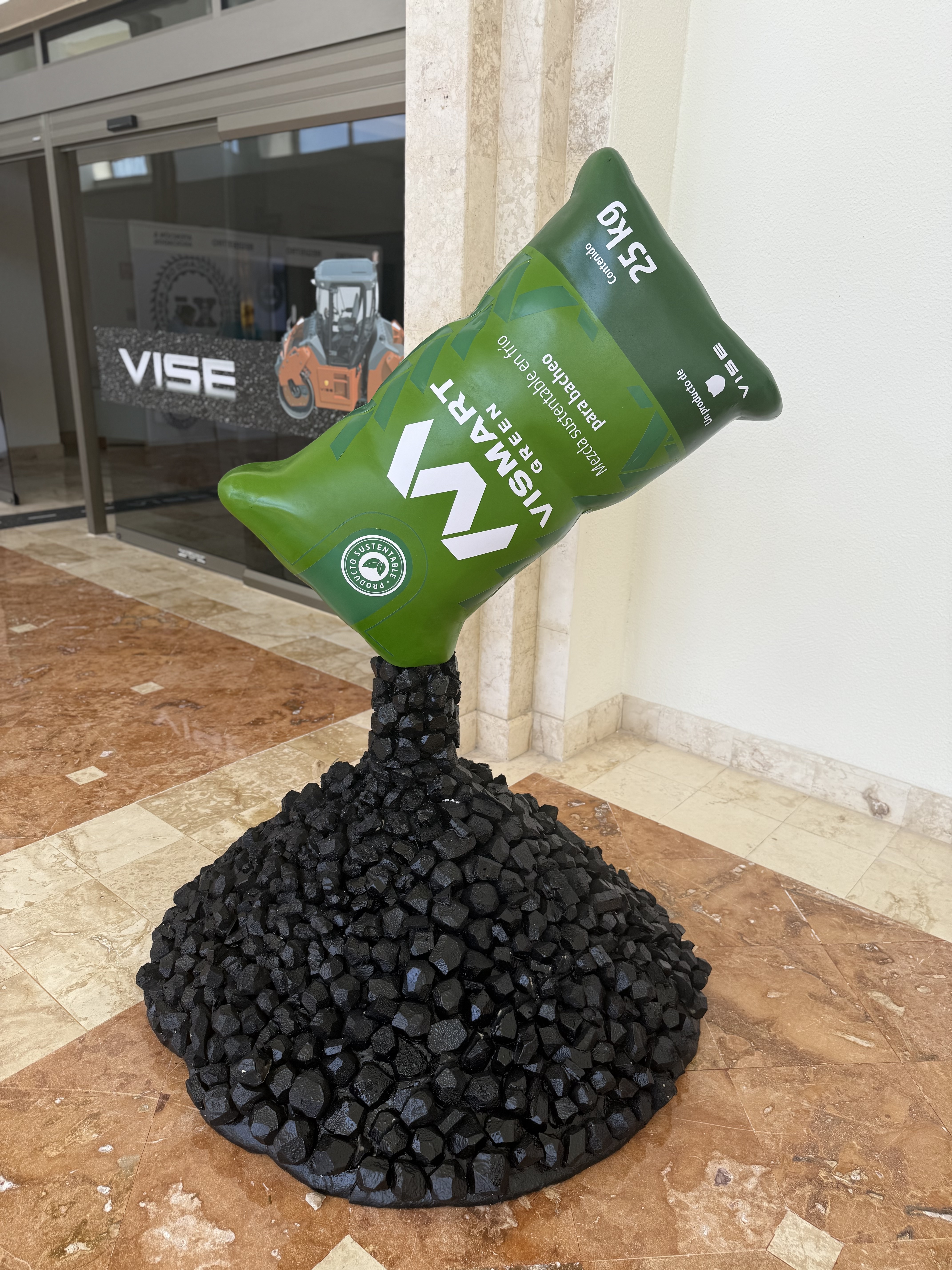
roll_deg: -3.3
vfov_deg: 71.6
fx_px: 880
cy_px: 635
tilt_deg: -18.6
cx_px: 476
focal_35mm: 24
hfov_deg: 56.8
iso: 80
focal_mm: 6.76
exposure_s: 1/589
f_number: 1.78
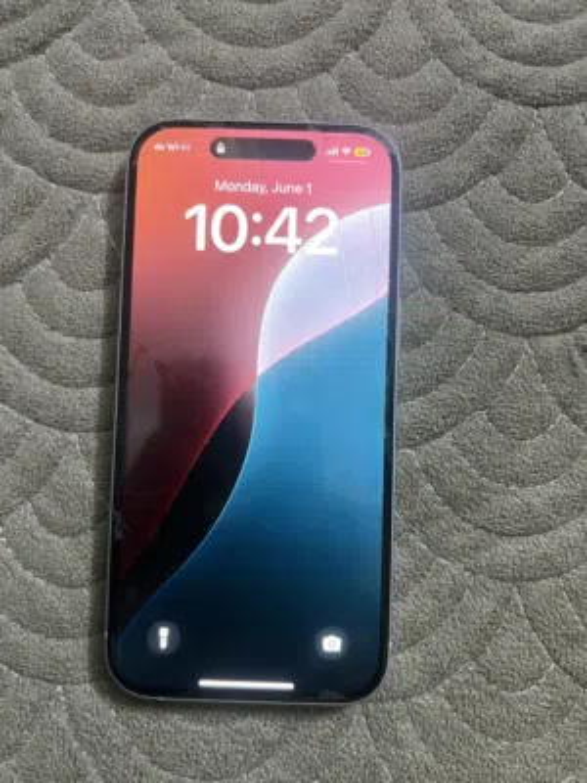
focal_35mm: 26
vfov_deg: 67.3
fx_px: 588
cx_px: 294
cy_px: 392
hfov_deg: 53.1
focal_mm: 5.7
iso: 125
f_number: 1.5
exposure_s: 1/50
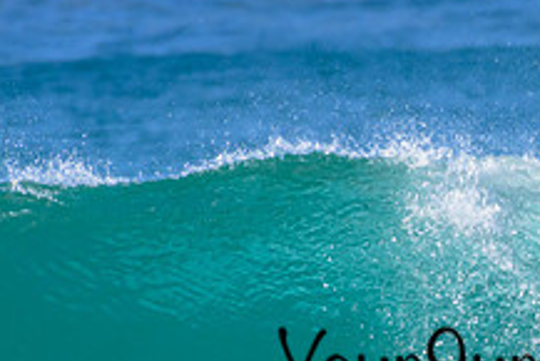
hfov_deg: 0.8
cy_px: 345
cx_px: 535
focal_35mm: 2676
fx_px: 40165
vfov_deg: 0.5
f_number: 11
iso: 1600
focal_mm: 1000
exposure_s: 1/2000
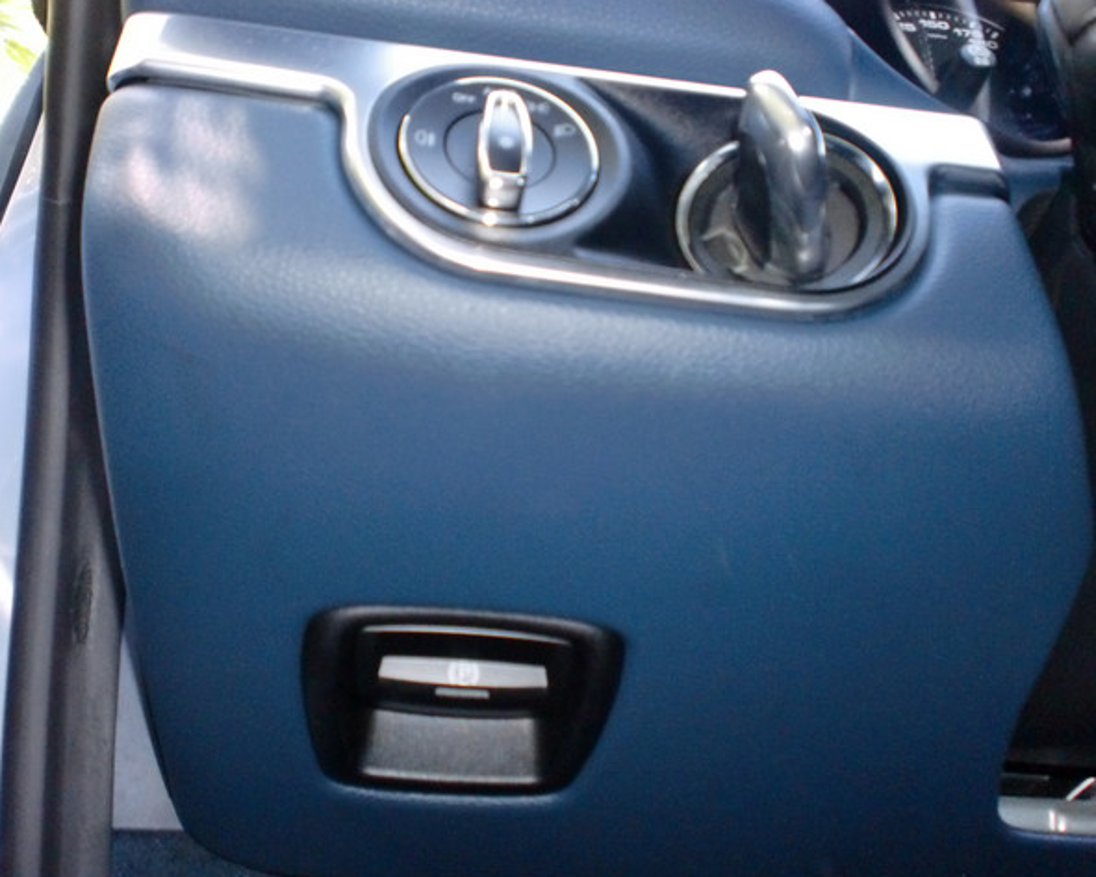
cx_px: 517
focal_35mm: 37
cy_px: 434
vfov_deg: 40.1
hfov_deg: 49.1
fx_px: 1200
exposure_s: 1/50
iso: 400
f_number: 3.1
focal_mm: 6.3
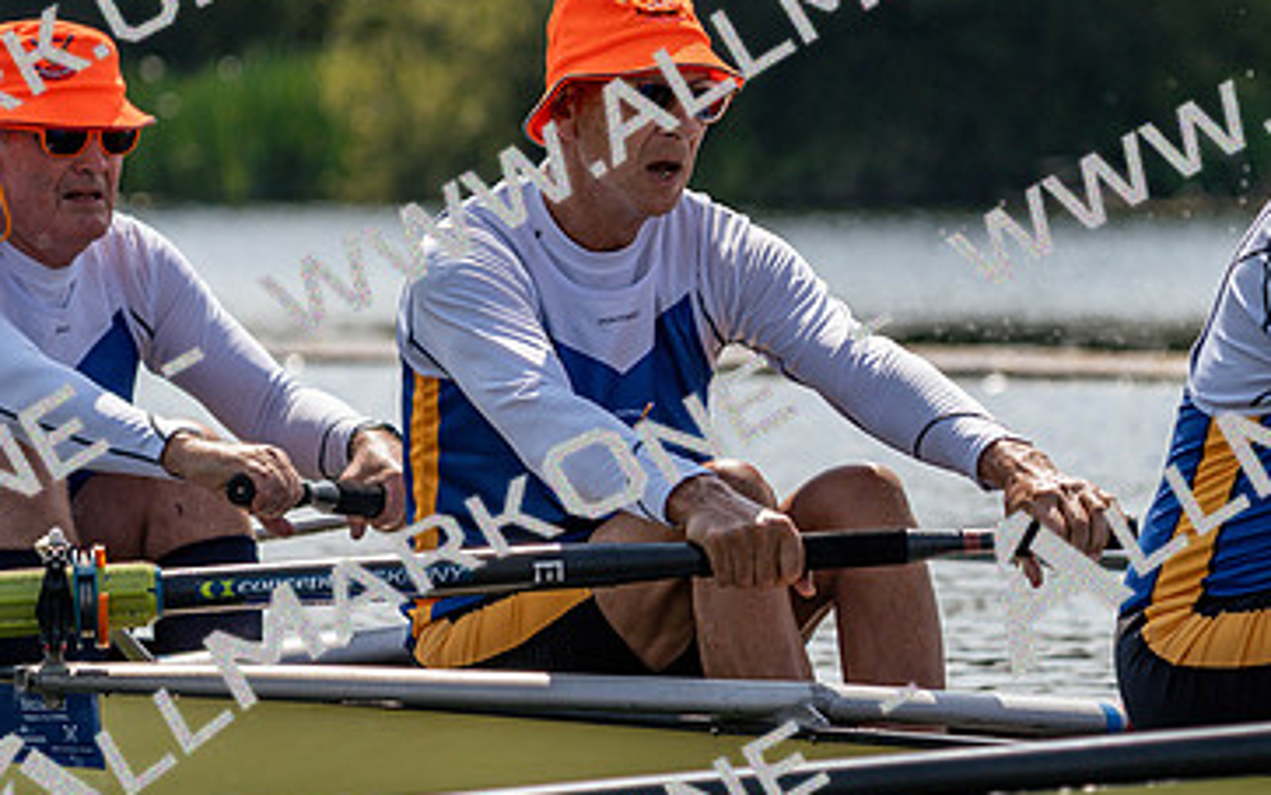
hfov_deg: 6.4
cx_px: 693
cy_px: 345
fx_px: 11294
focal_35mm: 326
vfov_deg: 4.0
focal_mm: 200
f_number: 5.6
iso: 200
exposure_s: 1/1600
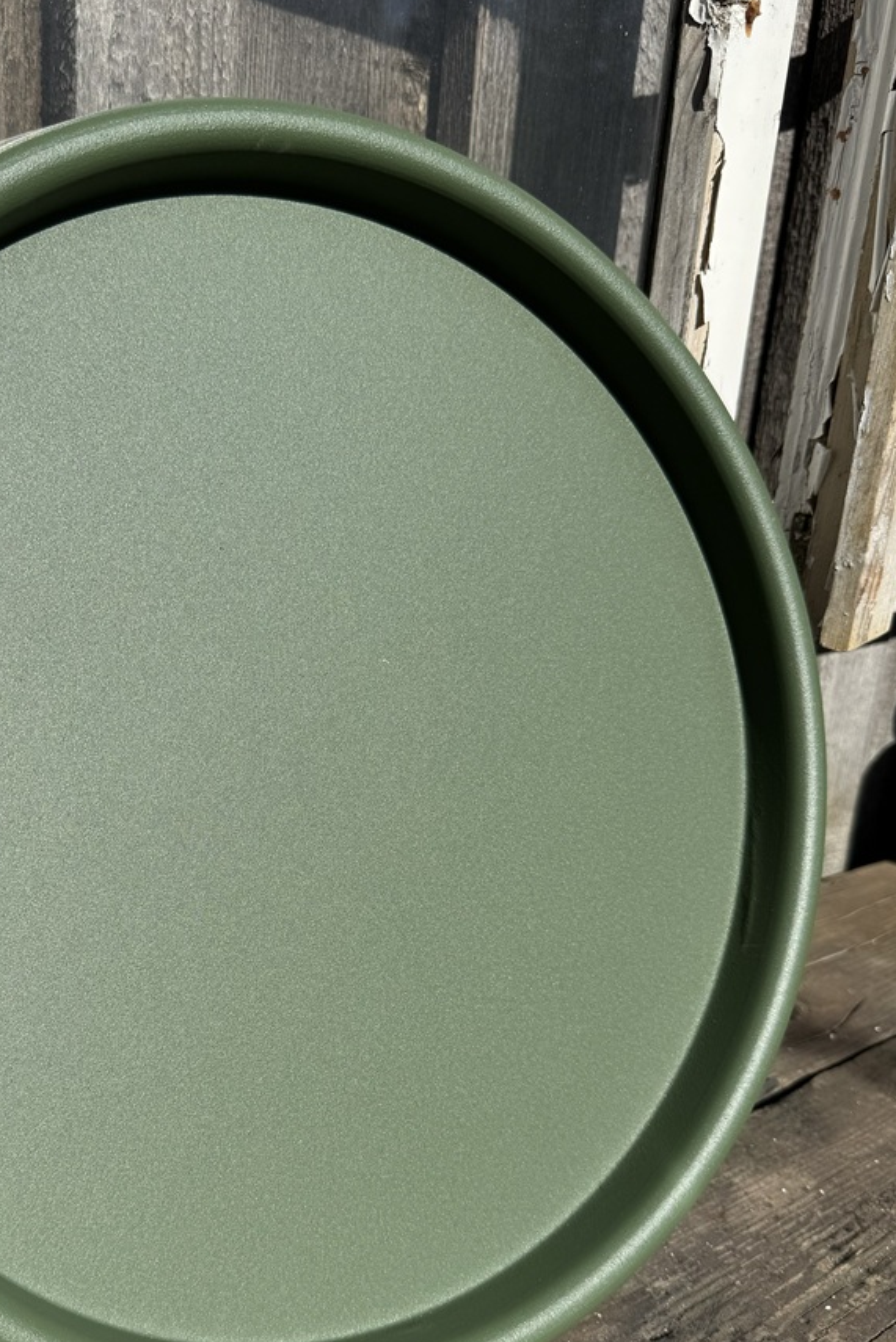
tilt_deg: -18.8
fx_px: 1306
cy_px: 763
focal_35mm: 35
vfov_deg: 54.2
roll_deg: -2.9
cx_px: 262
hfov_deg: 37.2
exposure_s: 1/5814
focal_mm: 6.76
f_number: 1.78
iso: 80
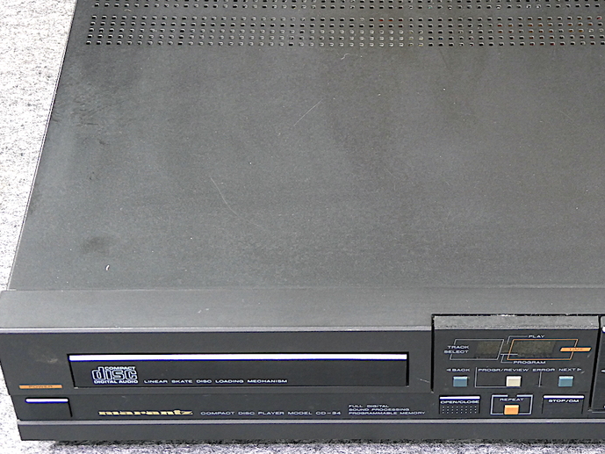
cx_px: 378
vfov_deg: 17.4
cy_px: 178
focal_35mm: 85
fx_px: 1486
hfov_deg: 23.0
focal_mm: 10.9
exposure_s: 1/2.5
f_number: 4.3
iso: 200
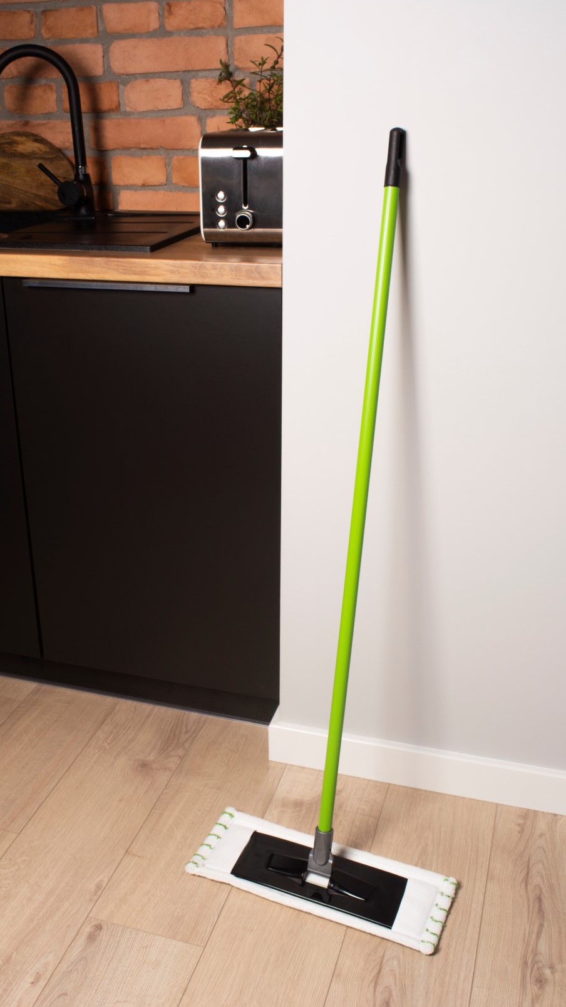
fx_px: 1014
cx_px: 233
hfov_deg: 31.1
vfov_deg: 52.8
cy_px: 500
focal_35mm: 38
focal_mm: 24
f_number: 13
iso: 125
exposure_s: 1/100
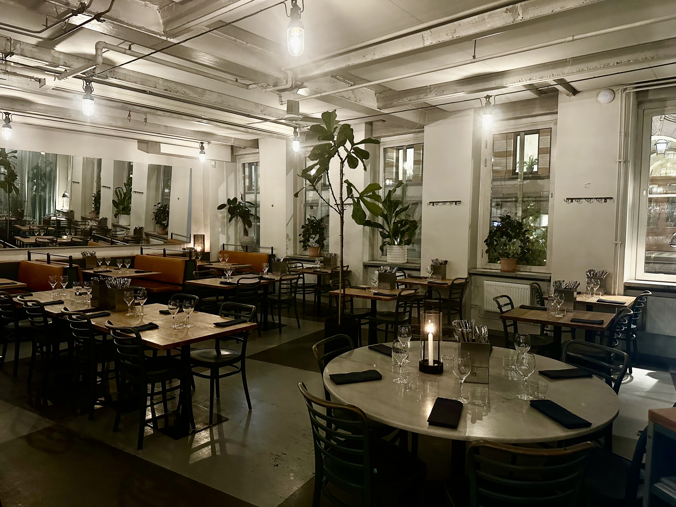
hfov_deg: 71.6
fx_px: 469
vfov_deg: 56.8
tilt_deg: -3.7
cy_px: 254
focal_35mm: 24
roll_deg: -0.1
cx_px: 338
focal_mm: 6.86
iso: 500
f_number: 1.78
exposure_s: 1/50
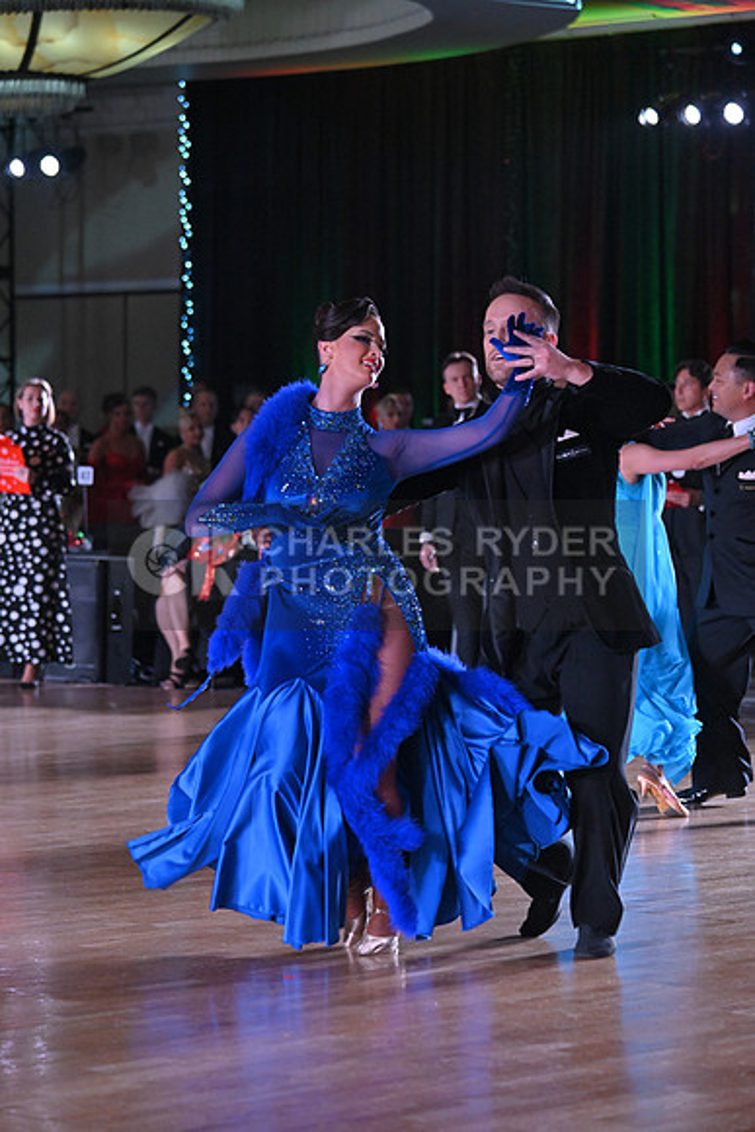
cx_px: 378
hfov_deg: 11.4
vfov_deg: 17.1
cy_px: 566
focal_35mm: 120
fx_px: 3772
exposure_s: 1/400
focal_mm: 120
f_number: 5
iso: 4000
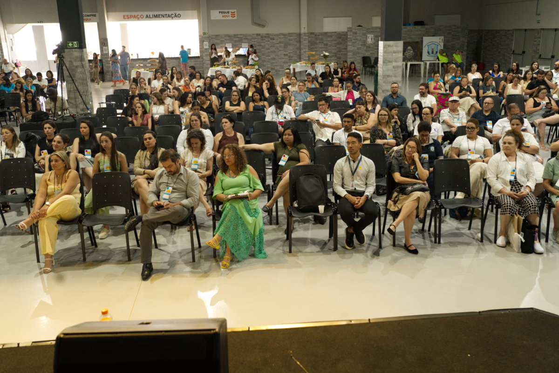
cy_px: 186
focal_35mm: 35
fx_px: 544
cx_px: 280
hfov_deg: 54.4
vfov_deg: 37.9
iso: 5000
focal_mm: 35
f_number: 3.5
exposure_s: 1/80
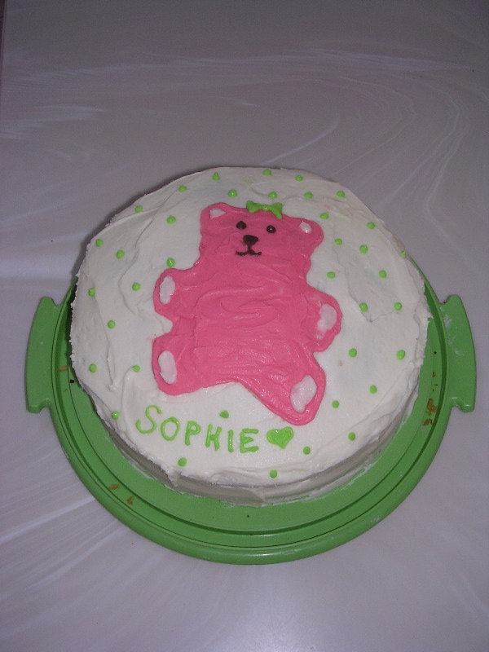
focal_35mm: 38
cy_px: 326
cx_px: 244
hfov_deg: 37.7
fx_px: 716
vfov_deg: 49.0
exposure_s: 1/60.1
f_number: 2.8
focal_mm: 5.8
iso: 100
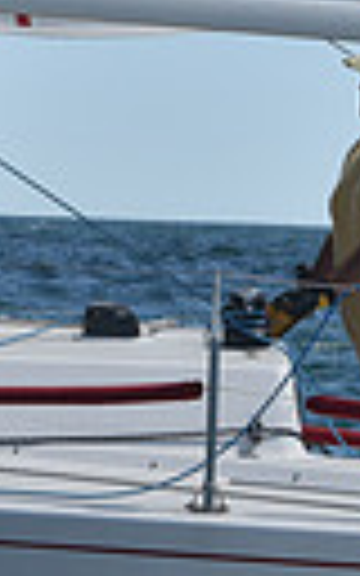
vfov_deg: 4.9
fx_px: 6672
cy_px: 205
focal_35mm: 425
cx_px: 148
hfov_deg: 3.1
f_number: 8
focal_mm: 92
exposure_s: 1/800
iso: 320
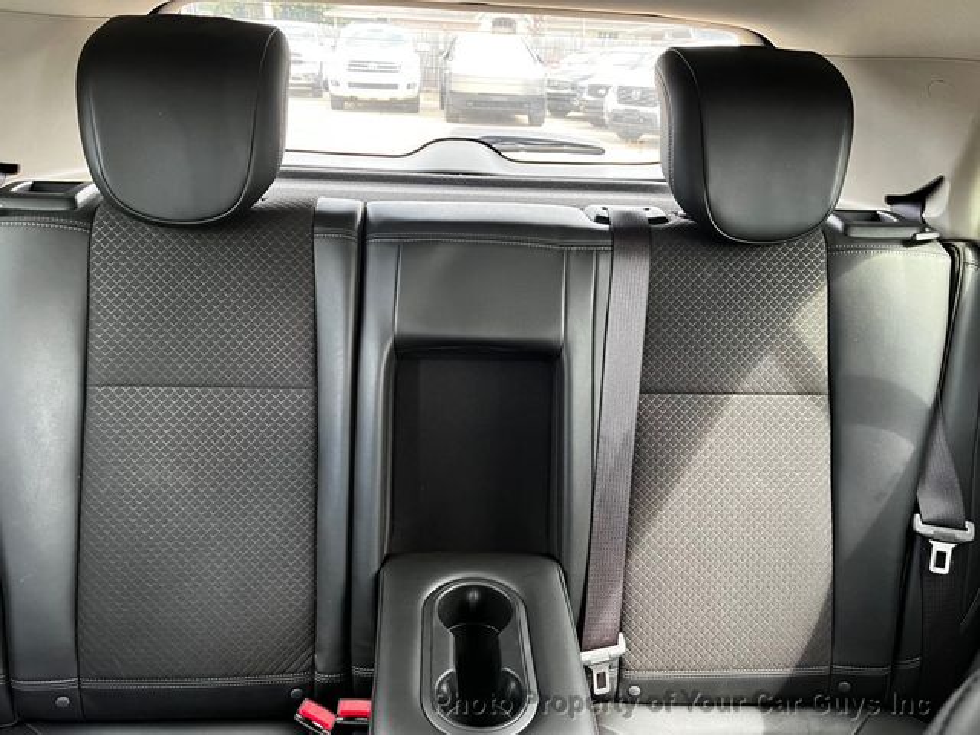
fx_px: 736
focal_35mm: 26
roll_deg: -1.2
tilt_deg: -21.1
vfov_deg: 53.1
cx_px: 490
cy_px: 368
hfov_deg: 67.3
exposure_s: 1/60
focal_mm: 5.1
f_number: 1.6
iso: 250
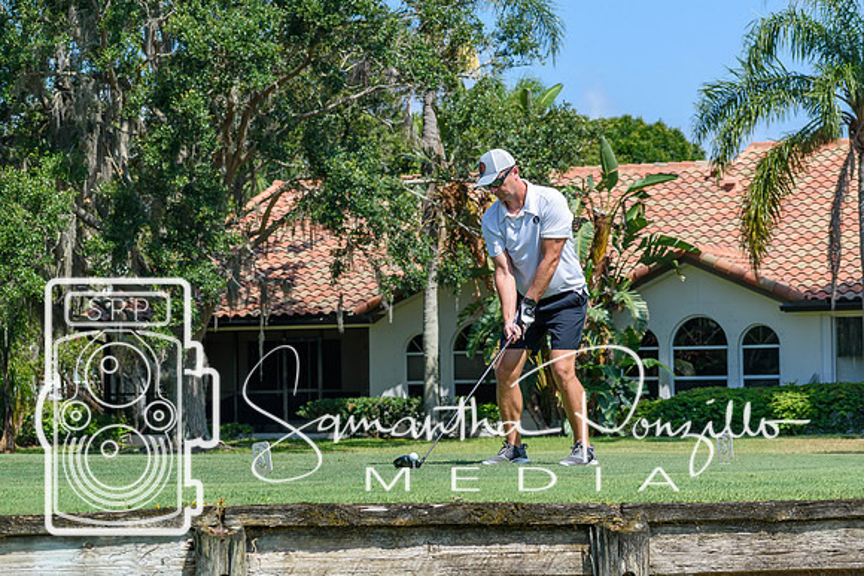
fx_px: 3529
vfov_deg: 9.3
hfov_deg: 14.0
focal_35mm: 147
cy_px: 288
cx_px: 432
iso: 200
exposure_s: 1/800
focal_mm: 98
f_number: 7.1
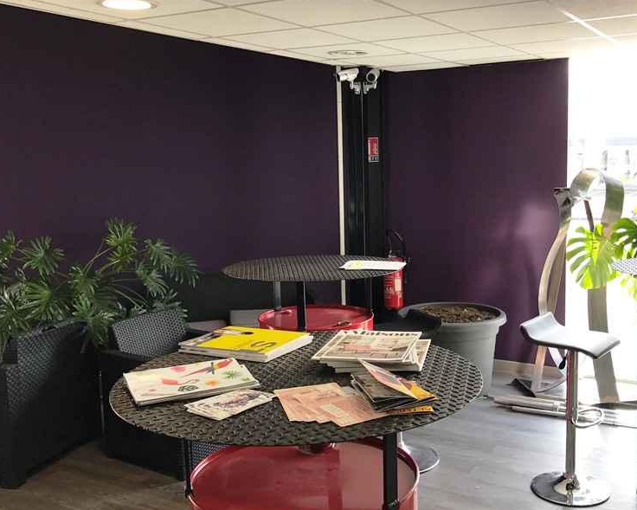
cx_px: 371
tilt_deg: -7.6
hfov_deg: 47.7
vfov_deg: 39.2
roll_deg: +1.1
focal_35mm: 38
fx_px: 716
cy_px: 257
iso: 20
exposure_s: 1/104
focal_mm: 3.99
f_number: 1.8
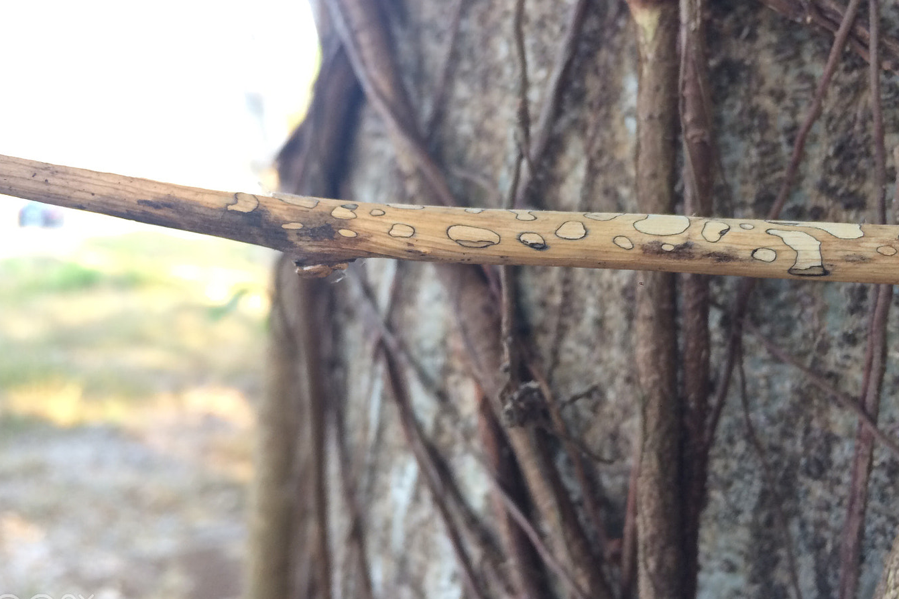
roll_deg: +1.3
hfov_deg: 53.1
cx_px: 464
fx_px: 899
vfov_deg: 36.9
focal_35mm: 36
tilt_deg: -5.3
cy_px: 295
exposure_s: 1/40
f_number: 2.2
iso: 32
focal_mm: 4.15
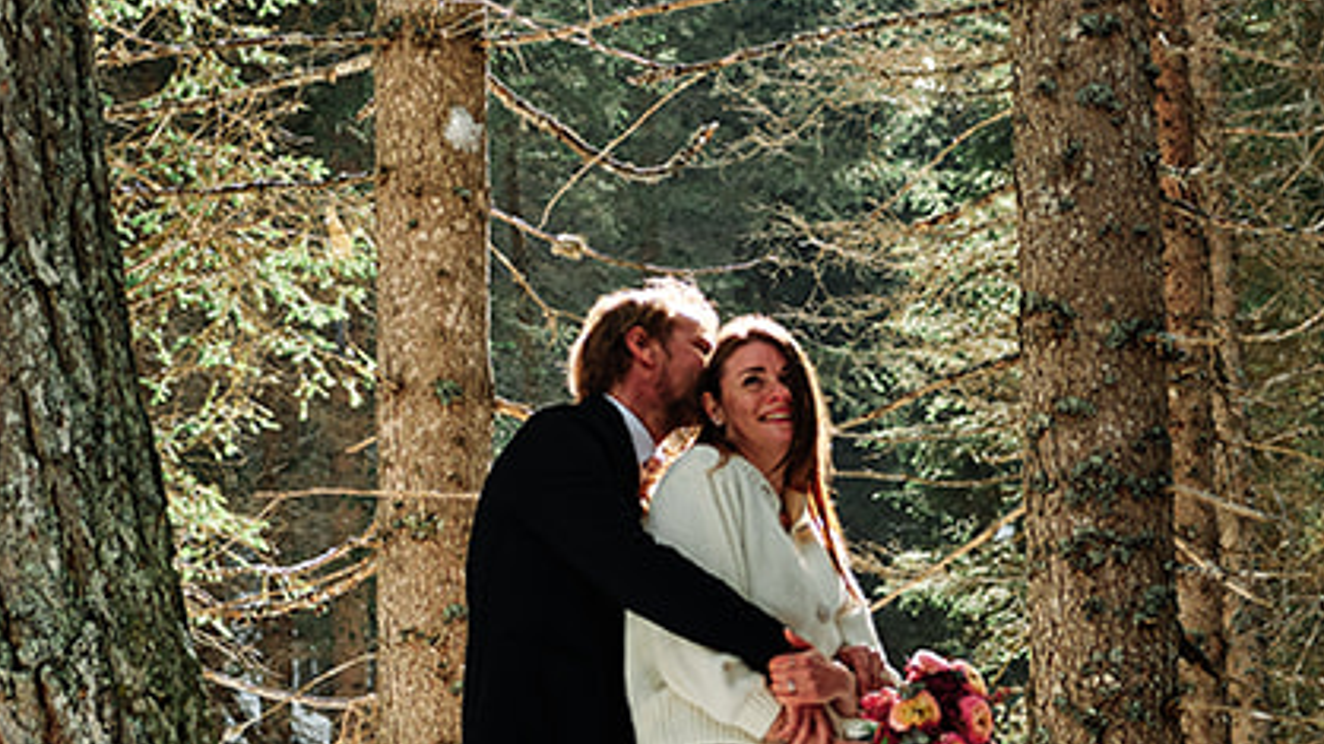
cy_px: -545
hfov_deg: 12.9
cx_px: 390
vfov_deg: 7.1
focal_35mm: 167
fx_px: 5862
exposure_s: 1/150
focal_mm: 50
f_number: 4.5
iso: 100
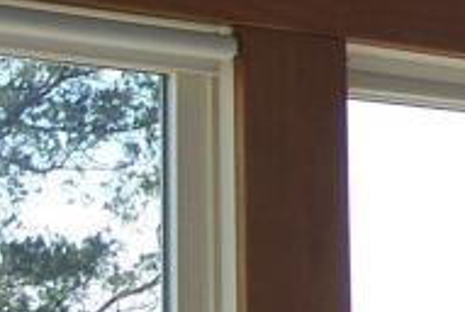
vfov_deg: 6.2
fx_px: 2807
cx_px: 837
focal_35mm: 217
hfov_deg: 9.1
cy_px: -322
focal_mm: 8
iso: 100
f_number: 3.4
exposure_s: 1/250
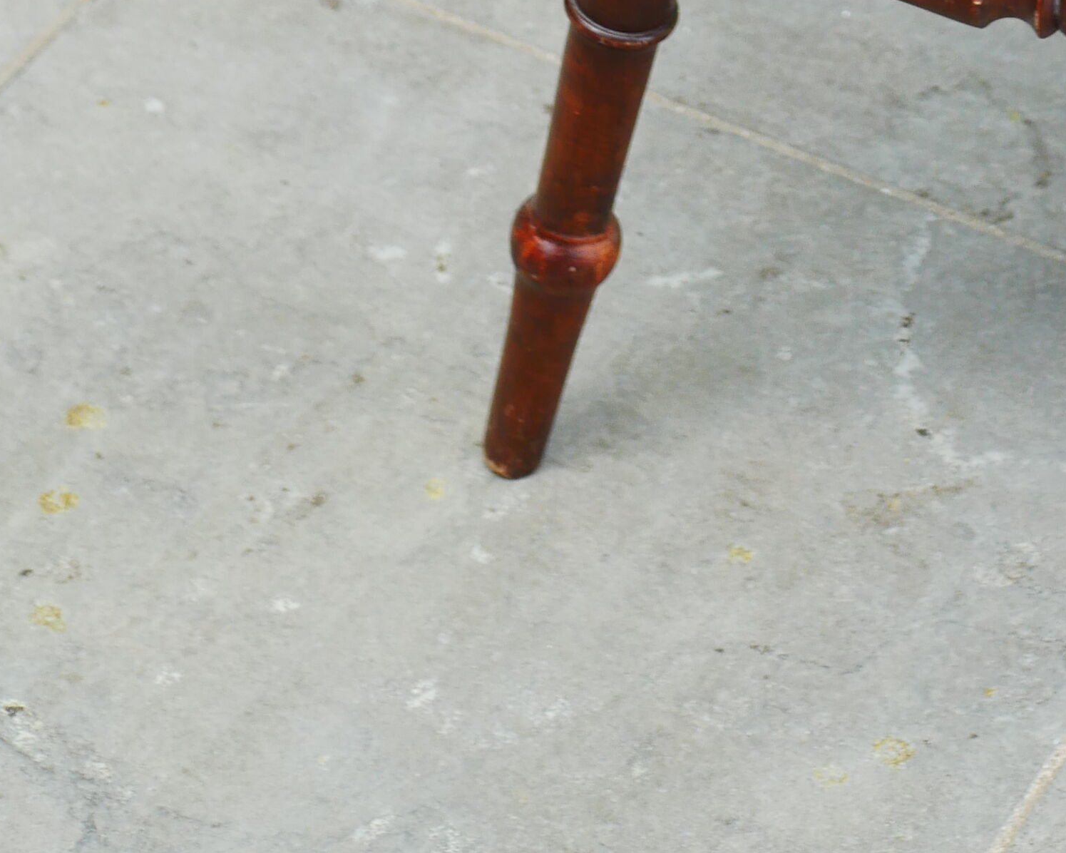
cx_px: 1042
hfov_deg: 12.7
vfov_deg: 9.7
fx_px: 4732
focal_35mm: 150
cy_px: -750
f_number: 3.2
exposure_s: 1/400
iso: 200
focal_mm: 25
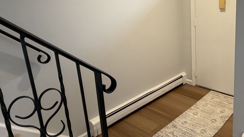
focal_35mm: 32
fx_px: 207
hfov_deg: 58.0
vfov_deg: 36.2
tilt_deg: -13.7
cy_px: 42
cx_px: 181
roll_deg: +1.8
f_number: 2.2
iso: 200
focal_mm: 2.22
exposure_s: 1/60
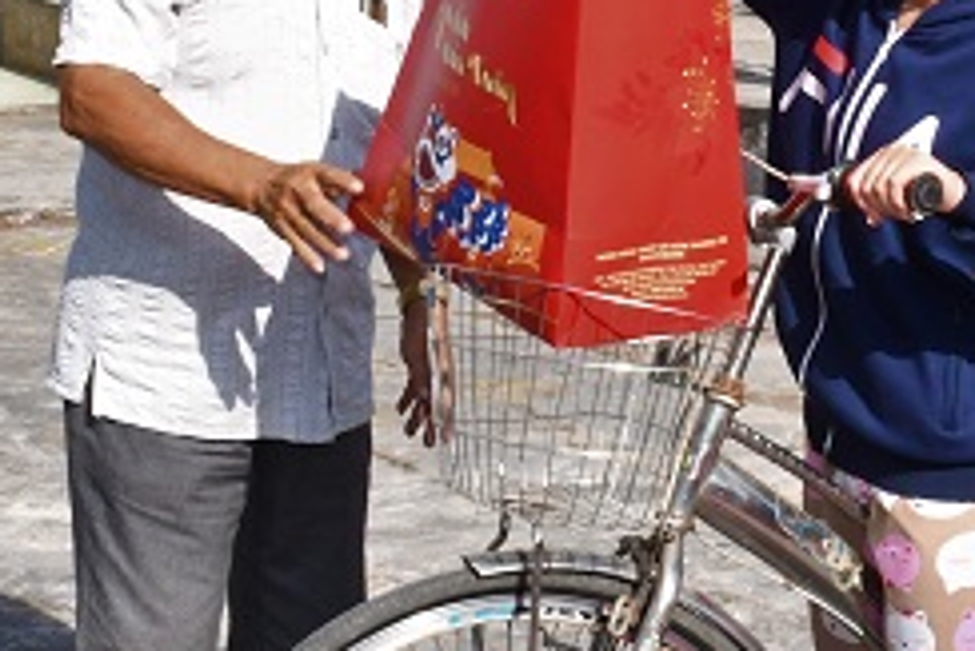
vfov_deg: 15.9
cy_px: 377
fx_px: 2330
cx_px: 1107
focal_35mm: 86
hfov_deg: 22.2
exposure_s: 1/250
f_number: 22
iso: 1250
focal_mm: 20
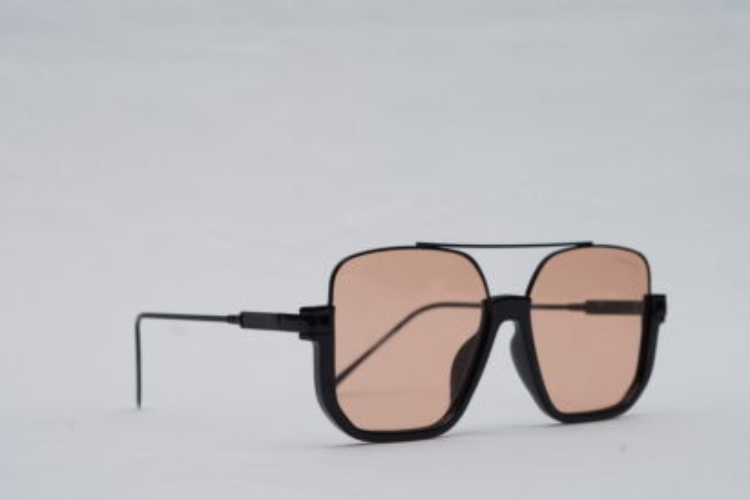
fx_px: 1521
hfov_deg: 27.7
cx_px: 389
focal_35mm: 73
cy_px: 312
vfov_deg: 18.6
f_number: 9
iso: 100
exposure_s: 1/160
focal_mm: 50
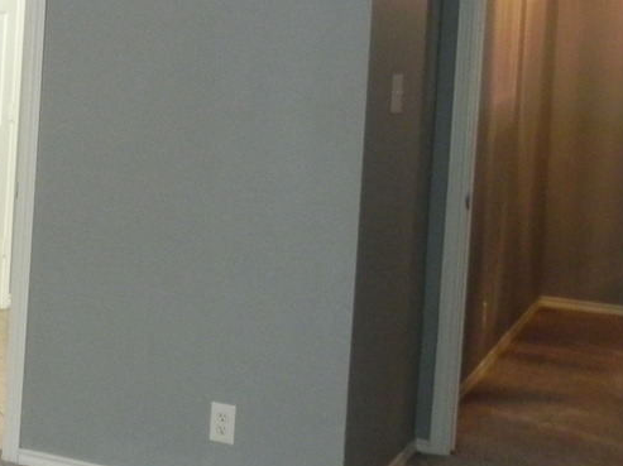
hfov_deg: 23.2
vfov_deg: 19.3
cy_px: 136
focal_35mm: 76
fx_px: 1367
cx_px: -149
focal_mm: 4.6
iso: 400
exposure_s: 1/20.5
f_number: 2.8
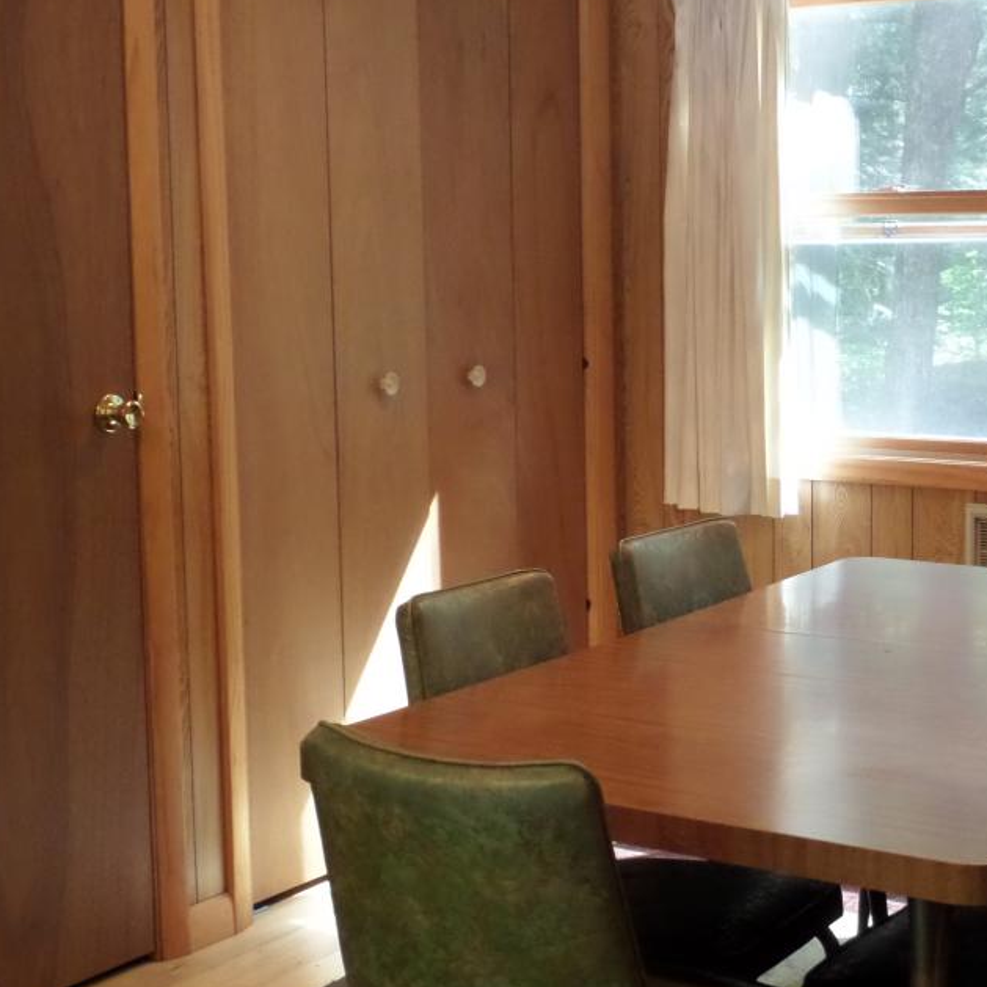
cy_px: 427
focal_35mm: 59
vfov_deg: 29.0
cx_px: 609
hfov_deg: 29.0
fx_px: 1903
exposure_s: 1/45
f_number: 3.6
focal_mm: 6.8
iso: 800
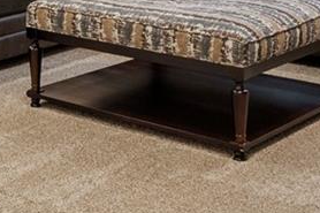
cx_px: -36
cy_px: -192
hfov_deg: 19.3
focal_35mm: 101
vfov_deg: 12.2
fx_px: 899
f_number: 8
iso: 250
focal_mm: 11.7
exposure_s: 1/3
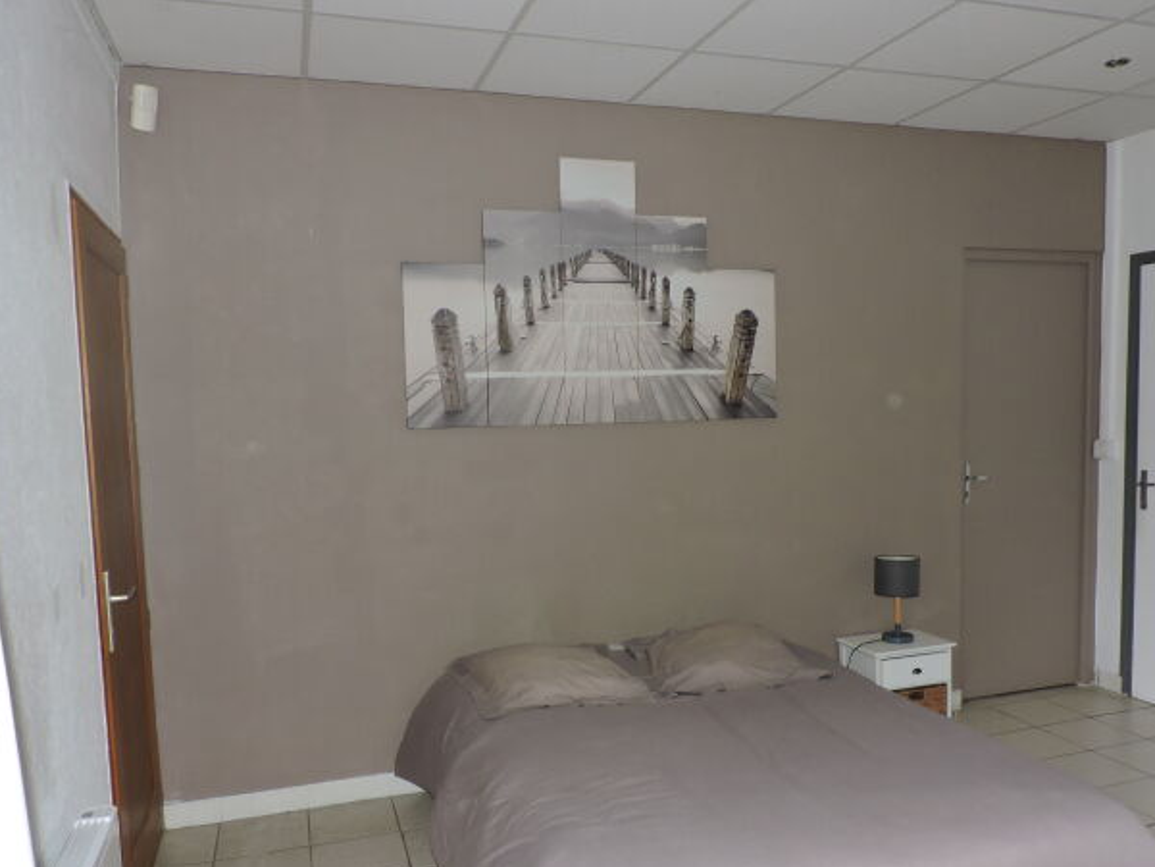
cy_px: 488
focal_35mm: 28
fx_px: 934
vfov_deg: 49.6
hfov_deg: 63.4
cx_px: 597
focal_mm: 4.3
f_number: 3
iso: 200
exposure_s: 1/30
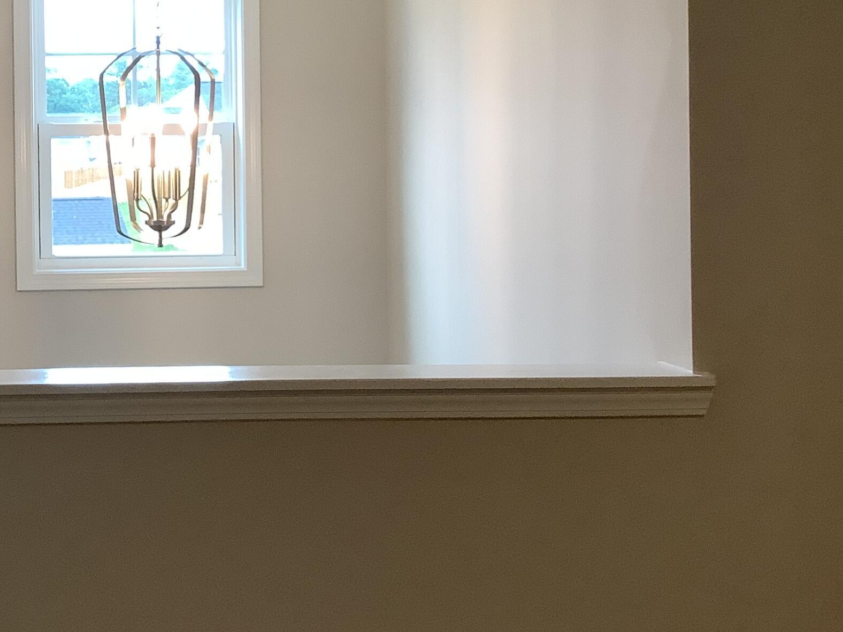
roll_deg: +0.8
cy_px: 181
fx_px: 1437
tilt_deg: +0.0
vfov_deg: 24.6
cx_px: 131
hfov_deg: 31.6
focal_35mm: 59
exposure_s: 1/100
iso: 80
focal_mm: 3.3
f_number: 2.4
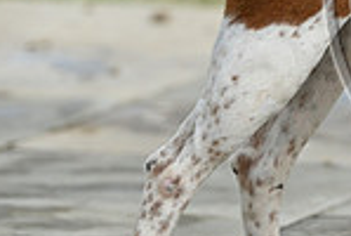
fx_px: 6643
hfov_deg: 3.0
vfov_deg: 2.0
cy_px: -48
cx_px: 539
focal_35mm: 680
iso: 360
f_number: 4.5
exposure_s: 1/1000
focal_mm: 175
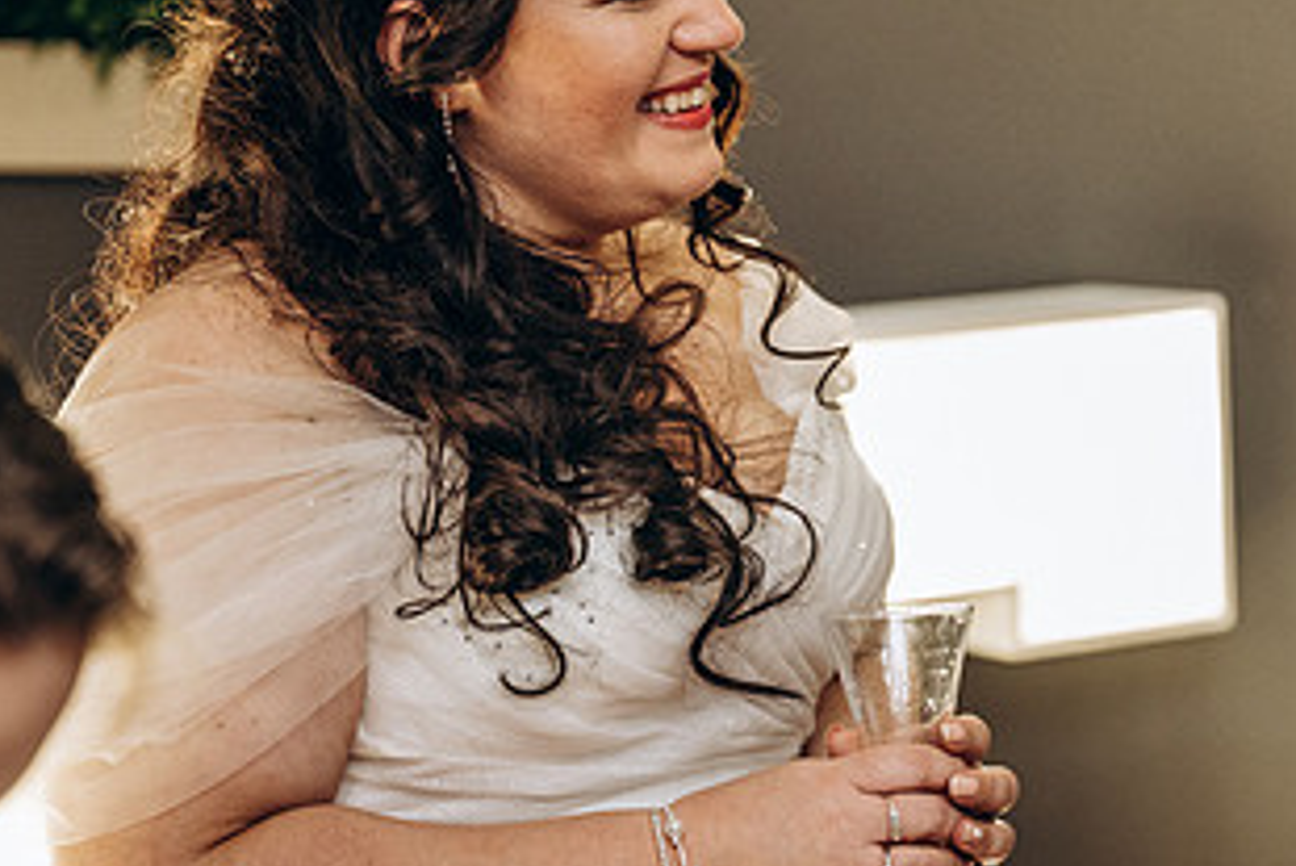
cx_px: 824
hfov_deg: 15.6
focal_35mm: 131
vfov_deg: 10.5
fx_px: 4718
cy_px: 437
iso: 2000
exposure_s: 1/125
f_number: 2.8
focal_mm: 70
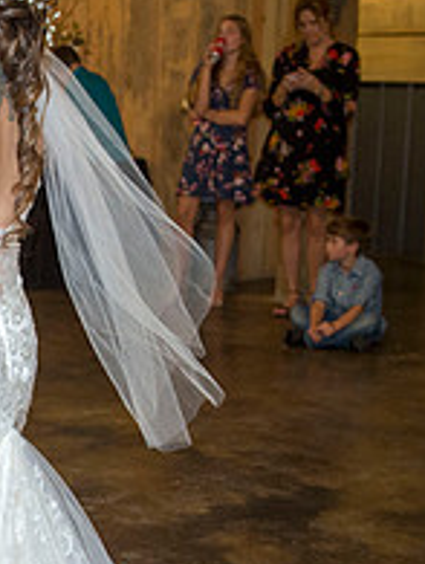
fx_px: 1583
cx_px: -165
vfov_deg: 20.2
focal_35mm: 97
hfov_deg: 14.5
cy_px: 333
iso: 1600
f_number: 4
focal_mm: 34
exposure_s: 1/160
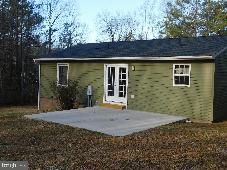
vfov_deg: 36.0
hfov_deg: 46.8
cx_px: 114
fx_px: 262
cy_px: 85
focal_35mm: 40
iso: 125
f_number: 3.6
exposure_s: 1/400
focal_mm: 7.1
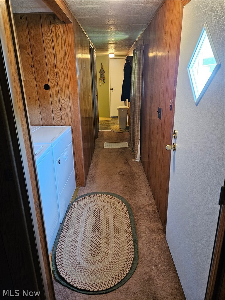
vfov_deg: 73.9
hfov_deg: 58.9
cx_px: 112
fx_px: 199
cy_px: 150
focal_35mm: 23
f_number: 1.8
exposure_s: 1/60
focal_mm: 5.4
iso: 800
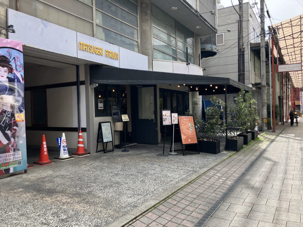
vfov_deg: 49.7
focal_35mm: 28
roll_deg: +3.9
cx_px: 152
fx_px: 245
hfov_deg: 63.4
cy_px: 114
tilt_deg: -6.6
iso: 32
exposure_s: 1/467
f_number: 1.8
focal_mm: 3.99
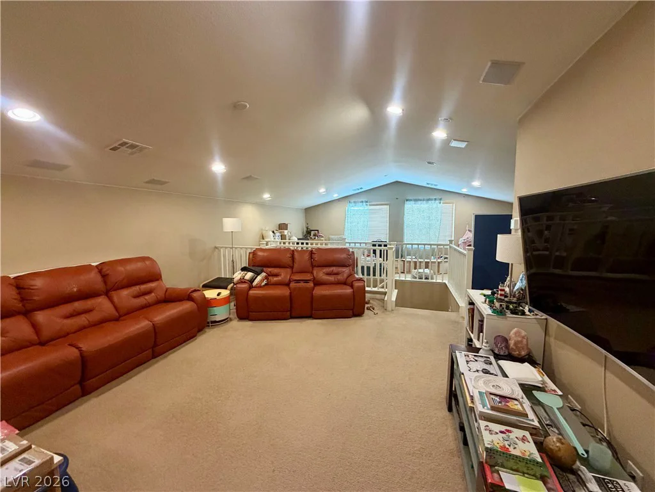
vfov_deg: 85.7
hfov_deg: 102.1
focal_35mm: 14
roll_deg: +0.2
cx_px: 328
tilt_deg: -5.9
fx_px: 265
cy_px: 246
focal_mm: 2.22
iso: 400
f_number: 2.2
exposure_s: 1/60
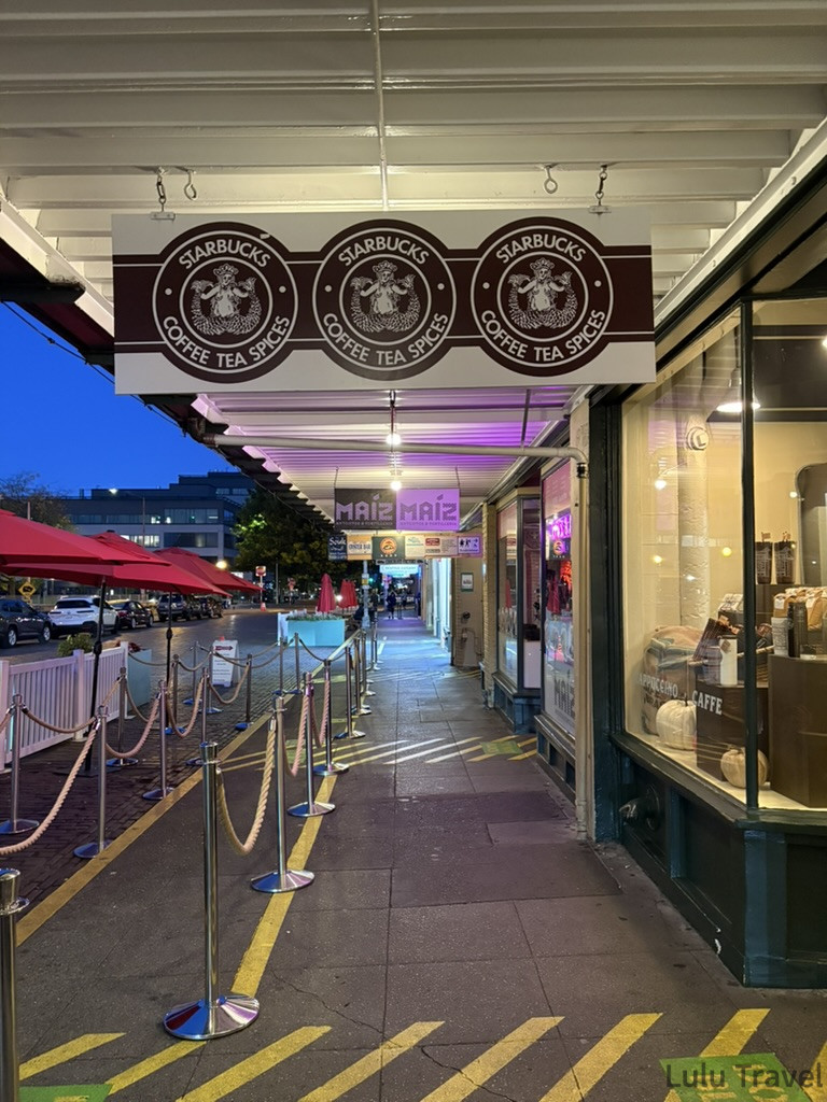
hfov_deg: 53.1
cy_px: 551
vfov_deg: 67.3
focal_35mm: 26
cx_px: 414
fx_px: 828
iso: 500
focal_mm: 5.96
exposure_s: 1/40
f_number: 1.6
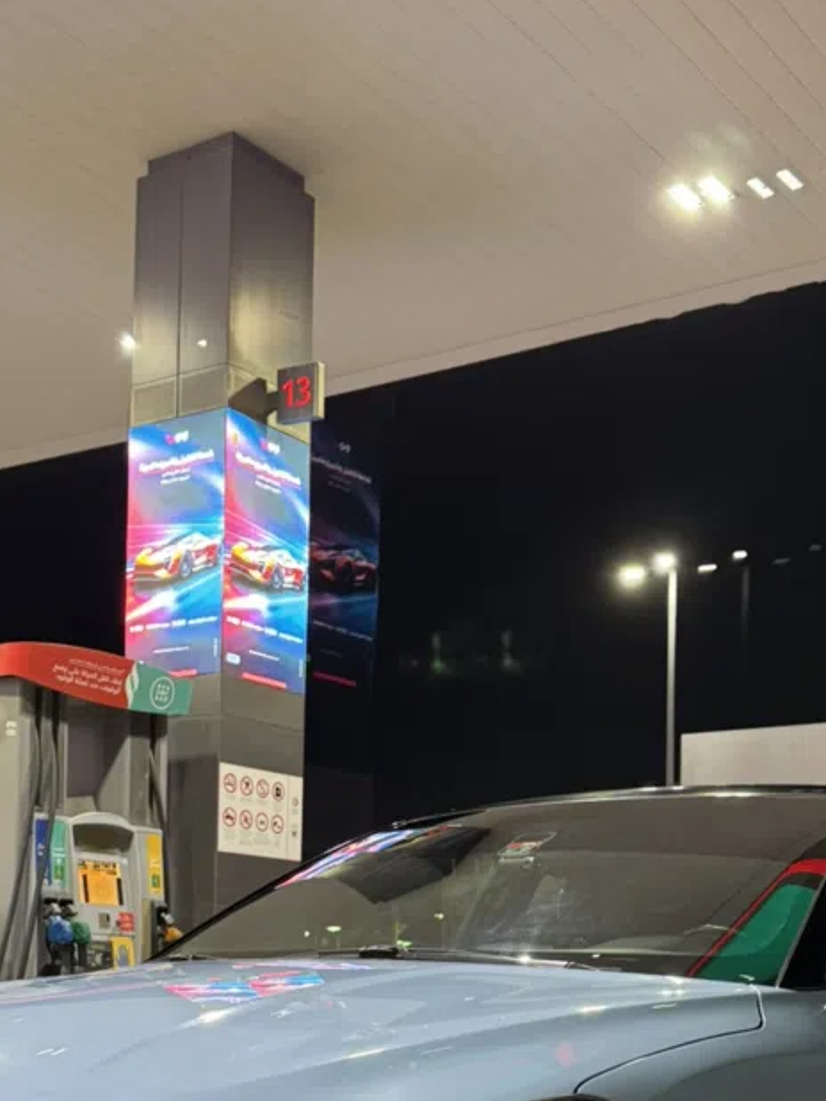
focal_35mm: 53
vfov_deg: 34.7
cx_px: 441
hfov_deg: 27.5
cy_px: 920
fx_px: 1685
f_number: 1.78
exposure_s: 1/60
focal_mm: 6.76
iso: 320
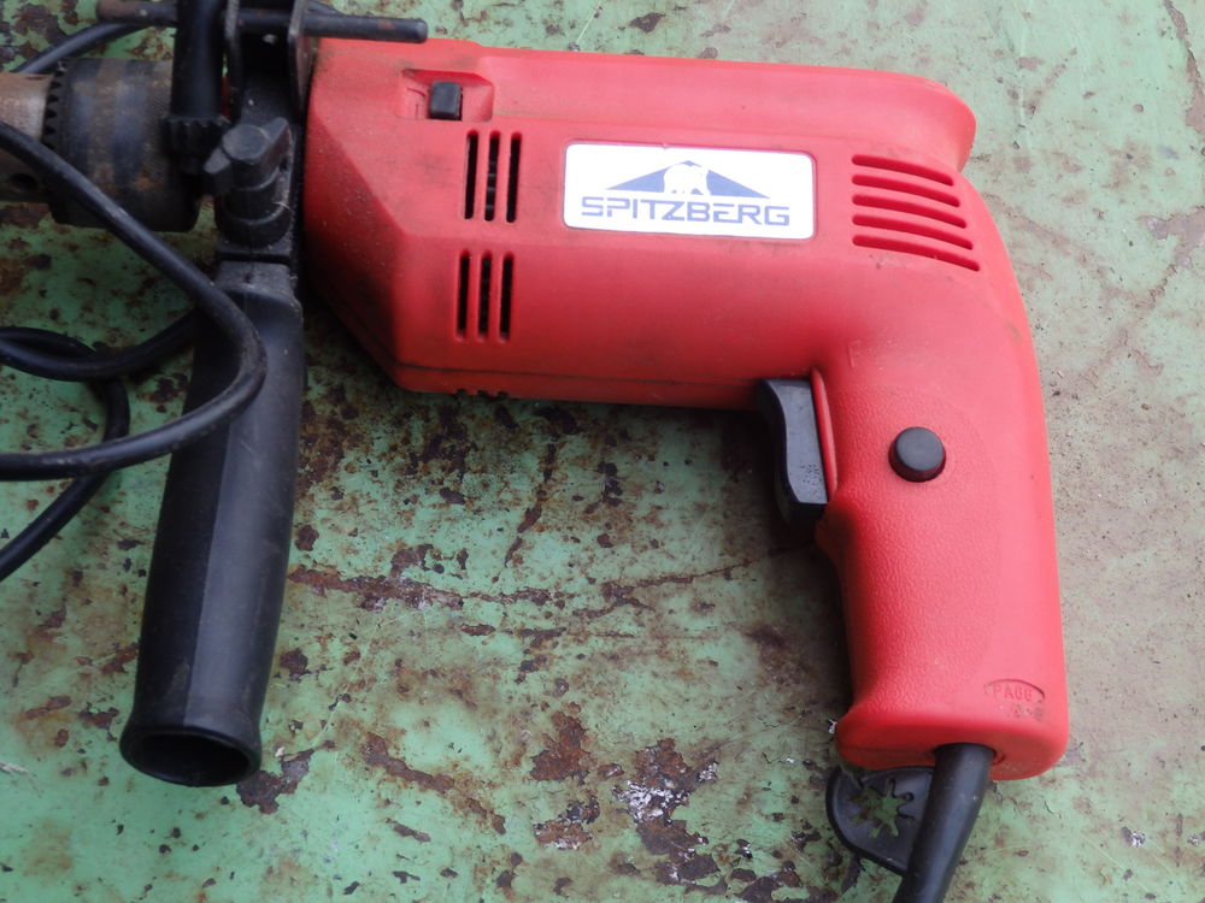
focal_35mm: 66
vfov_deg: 22.3
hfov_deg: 29.4
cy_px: 452
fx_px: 2297
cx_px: 602
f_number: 4.4
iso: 100
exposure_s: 1/100
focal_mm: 11.9
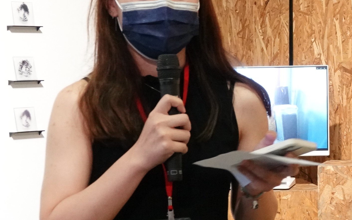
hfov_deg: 16.4
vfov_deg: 10.6
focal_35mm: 123
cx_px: 396
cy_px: 149
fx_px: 1180
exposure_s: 1/50
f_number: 3.2
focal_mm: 16.31
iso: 1600
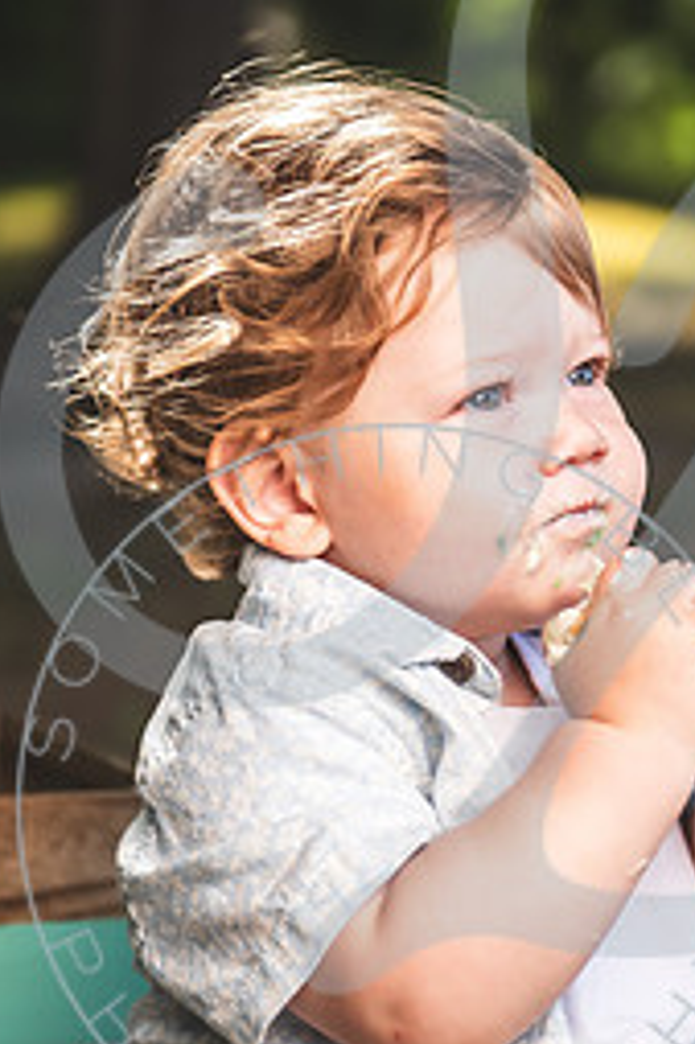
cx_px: 584
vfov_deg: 16.5
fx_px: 3595
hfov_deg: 11.0
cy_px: 493
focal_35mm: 124
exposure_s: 1/800
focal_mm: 70
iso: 100
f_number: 2.8
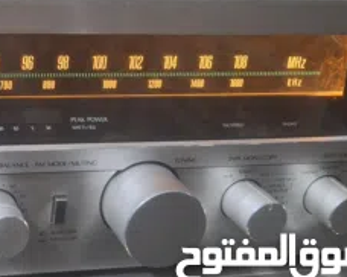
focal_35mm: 63
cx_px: -53
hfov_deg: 27.1
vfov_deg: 23.4
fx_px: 646
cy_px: 14
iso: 640
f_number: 1.8
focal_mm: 5.54
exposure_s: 1/20
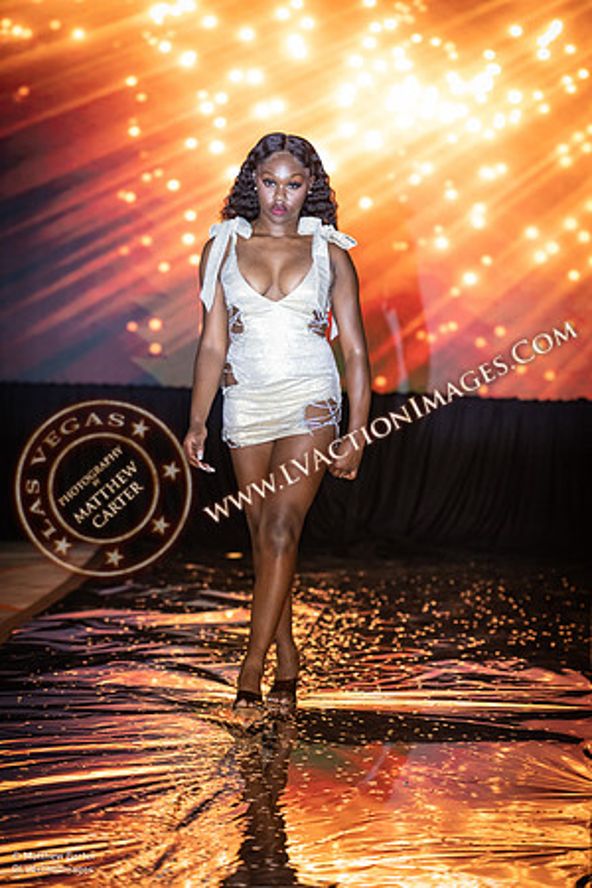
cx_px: 296
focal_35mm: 160
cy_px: 444
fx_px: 3946
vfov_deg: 12.8
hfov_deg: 8.6
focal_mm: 160
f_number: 2.8
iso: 1600
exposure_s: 1/200
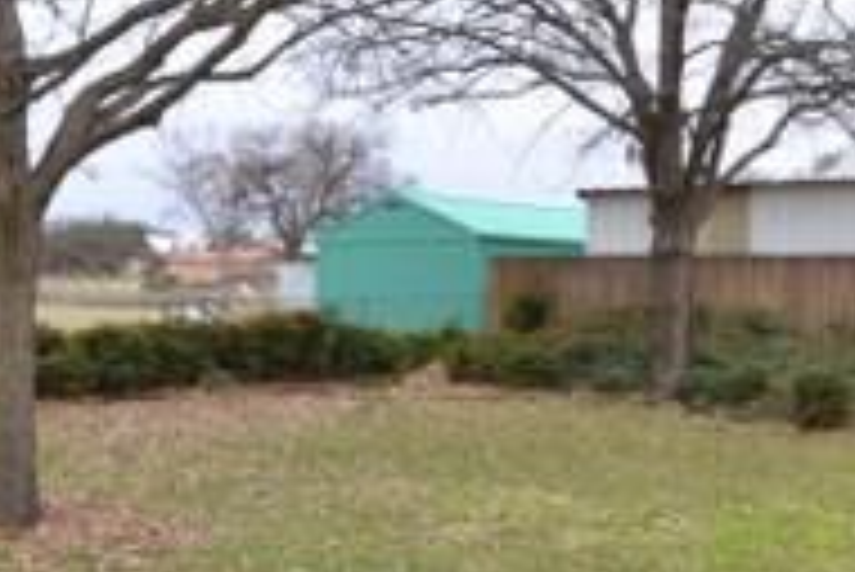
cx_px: 500
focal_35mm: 56
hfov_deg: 35.7
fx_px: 1324
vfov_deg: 24.4
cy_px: 281
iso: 180
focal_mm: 11
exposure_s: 1/125
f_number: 4
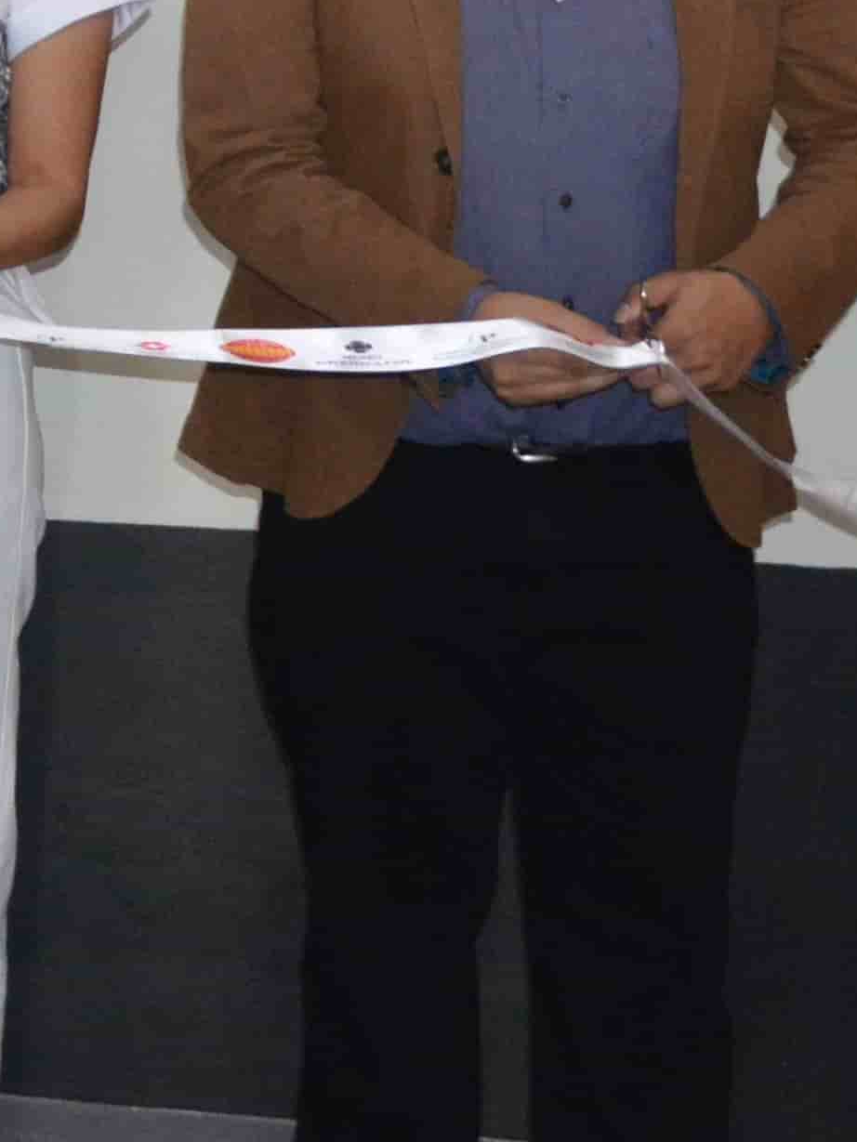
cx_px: -781
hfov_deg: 10.8
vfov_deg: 15.1
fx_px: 4192
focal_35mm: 127
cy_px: -166
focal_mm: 18
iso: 1400
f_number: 3.5
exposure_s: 1/60
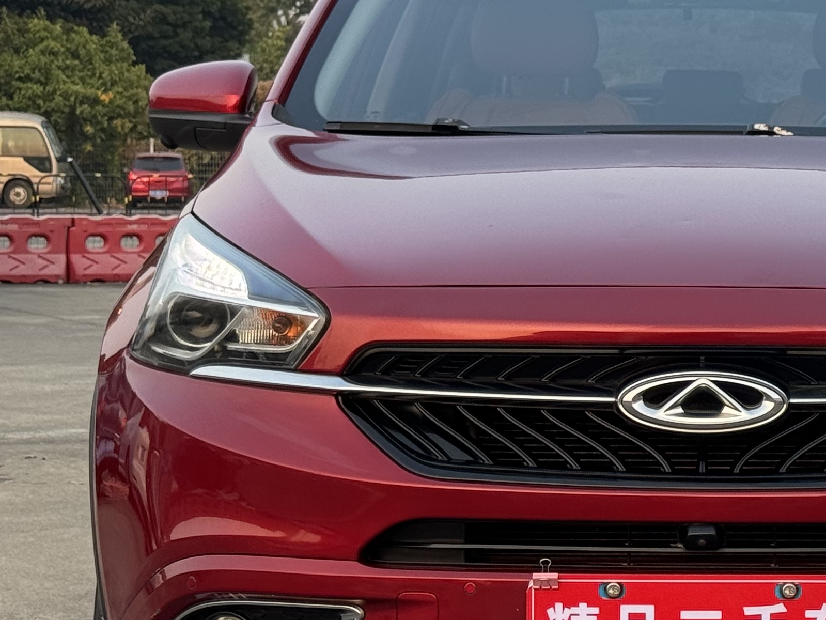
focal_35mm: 121
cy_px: 288
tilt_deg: -2.8
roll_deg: +0.4
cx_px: 708
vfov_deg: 12.3
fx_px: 2888
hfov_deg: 16.1
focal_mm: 6.86
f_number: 1.78
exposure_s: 1/402
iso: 64
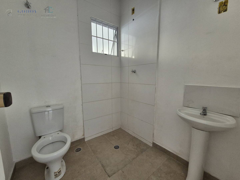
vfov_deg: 89.9
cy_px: 90
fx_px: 90
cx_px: 120
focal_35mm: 13
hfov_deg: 106.2
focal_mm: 2.2
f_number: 2.2
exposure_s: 1/100
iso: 320
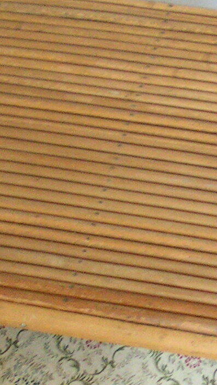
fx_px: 1330
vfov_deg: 16.2
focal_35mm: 130
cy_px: 365
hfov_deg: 9.3
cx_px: 228
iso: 200
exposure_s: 1/10
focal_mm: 6.3
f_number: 2.8
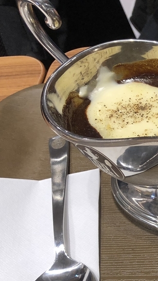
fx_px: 499
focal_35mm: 67
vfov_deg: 30.9
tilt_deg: -53.6
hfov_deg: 15.2
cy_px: 207
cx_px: 296
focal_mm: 3.99
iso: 32
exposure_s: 1/33
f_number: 1.8
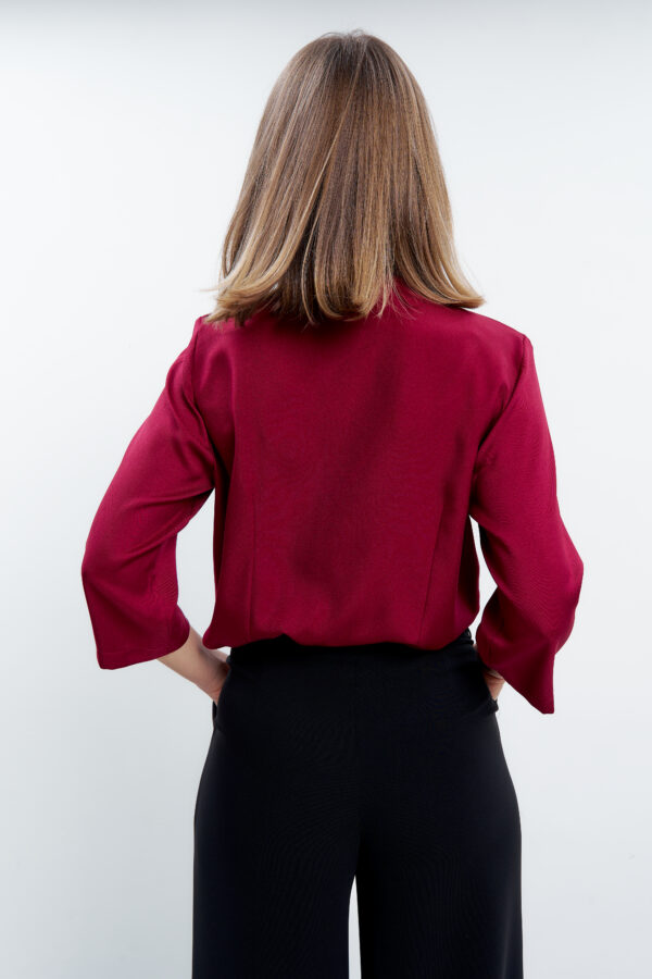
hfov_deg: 35.1
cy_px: 490
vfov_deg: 50.7
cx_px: 326
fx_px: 1032
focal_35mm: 38
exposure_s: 1/160
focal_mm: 38
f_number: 9
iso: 100
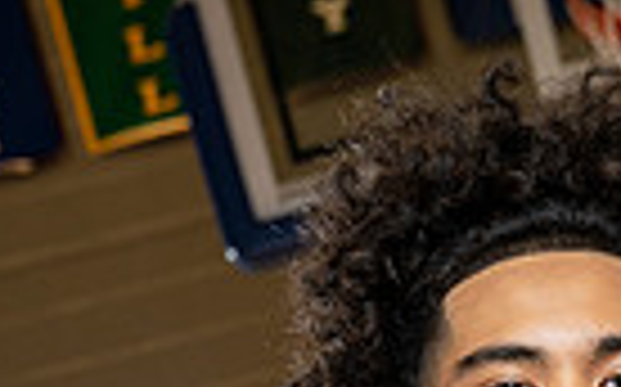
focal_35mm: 140
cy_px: 1008
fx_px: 2367
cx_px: 576
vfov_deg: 8.4
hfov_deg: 14.8
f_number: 4
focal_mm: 42
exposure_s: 1/125
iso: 400
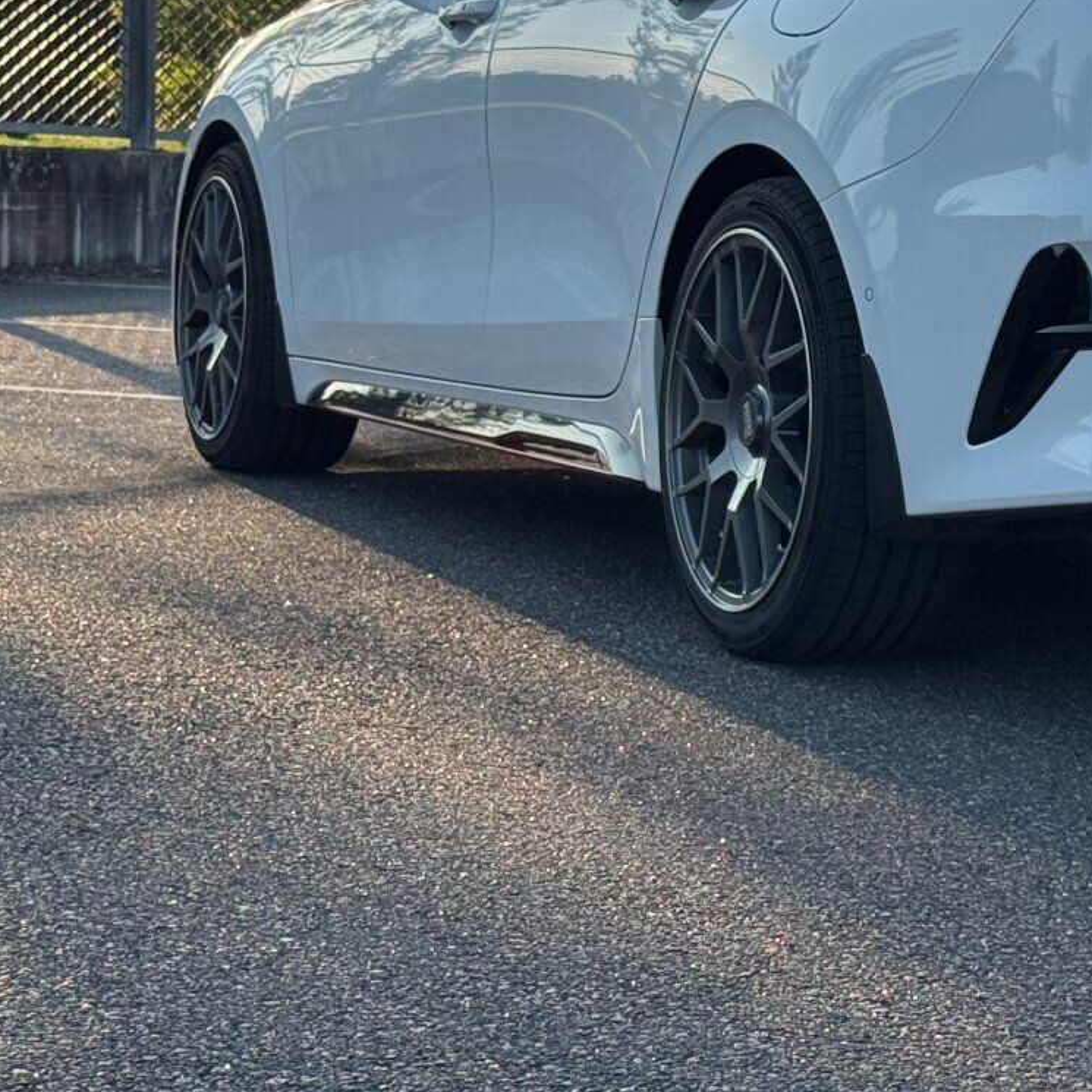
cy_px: 314
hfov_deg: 15.5
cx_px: 1003
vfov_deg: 15.6
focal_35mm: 111
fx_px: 3962
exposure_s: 1/2415
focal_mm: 6.76
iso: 64
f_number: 1.78
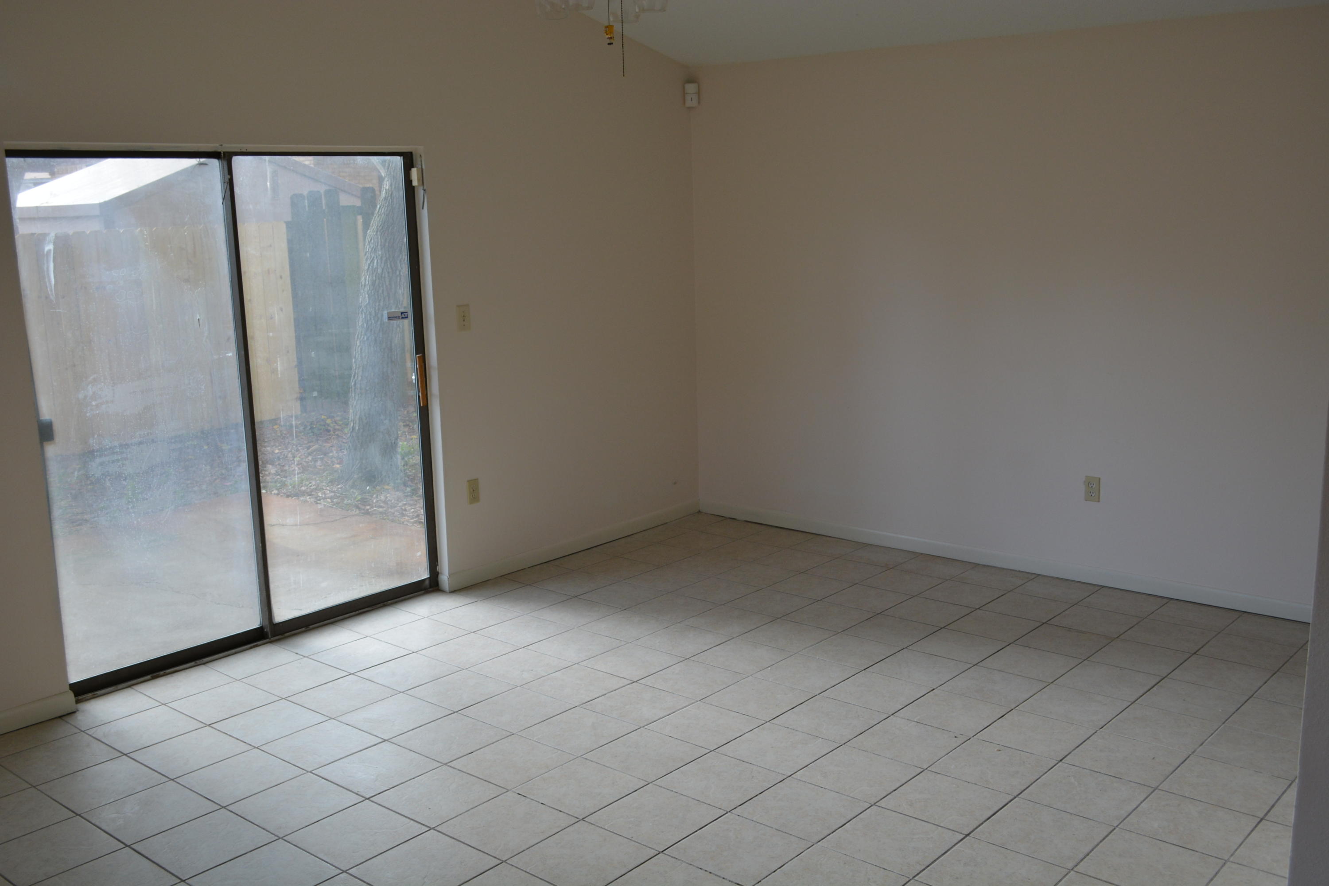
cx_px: 664
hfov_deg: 53.1
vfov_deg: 36.9
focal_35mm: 36
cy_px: 443
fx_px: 1329
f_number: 5.6
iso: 400
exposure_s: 1/125
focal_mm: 24
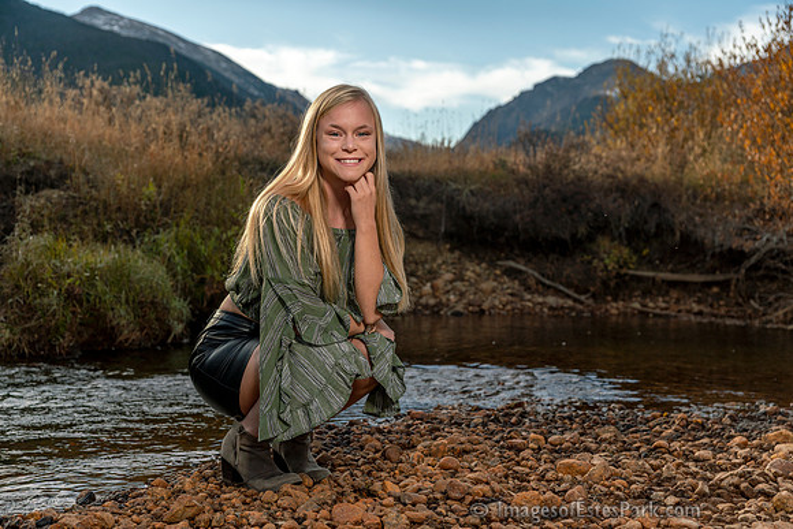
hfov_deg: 39.6
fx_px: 1102
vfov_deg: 27.0
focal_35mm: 50
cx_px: 396
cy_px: 264
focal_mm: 50
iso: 100
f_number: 4.5
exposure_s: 1/640
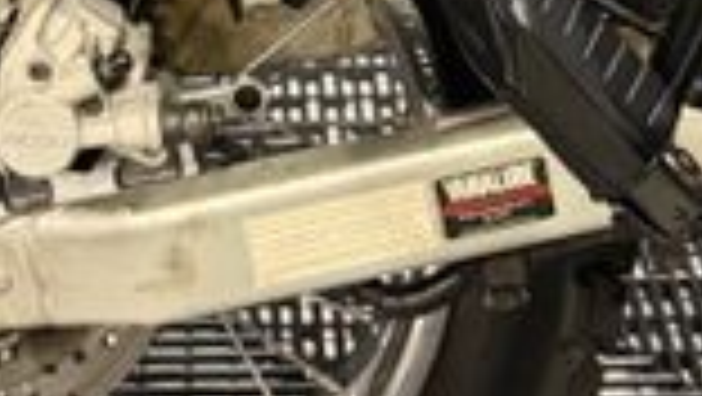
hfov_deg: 26.5
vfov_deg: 13.5
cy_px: -356
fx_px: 1472
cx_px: 184
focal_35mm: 79
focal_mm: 6.76
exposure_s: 1/60
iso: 800
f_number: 1.78
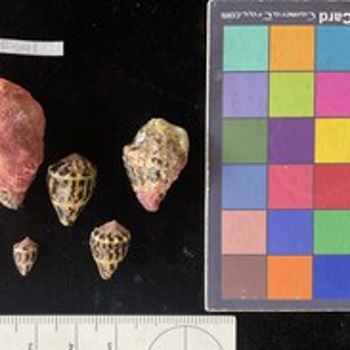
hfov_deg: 34.2
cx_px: 105
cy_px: 206
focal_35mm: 49
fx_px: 561
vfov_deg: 34.6
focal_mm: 3
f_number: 1.8
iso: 80
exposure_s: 1/60
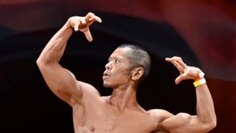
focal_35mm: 694
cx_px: 138
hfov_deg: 3.1
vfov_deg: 1.8
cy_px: 191
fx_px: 4343
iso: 3200
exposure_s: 1/400
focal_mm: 150
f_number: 5.6
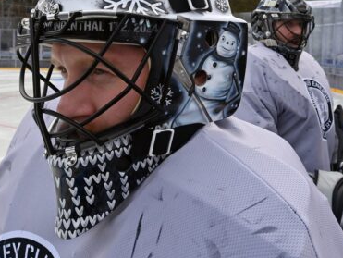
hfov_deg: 54.6
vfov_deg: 41.0
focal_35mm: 33
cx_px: 127
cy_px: 47
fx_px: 327
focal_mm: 17
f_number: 10
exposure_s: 1/2000
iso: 1250
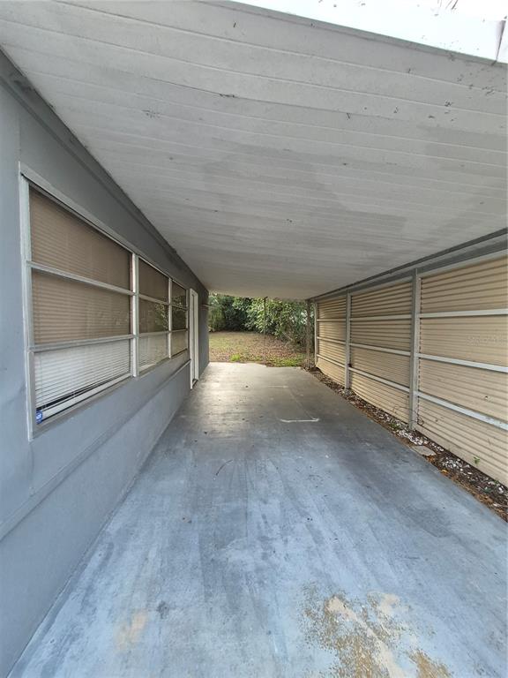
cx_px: 254
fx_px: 254
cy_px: 339
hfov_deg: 89.9
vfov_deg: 106.2
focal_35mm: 13
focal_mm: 1.74
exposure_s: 1/120
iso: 40
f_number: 2.2
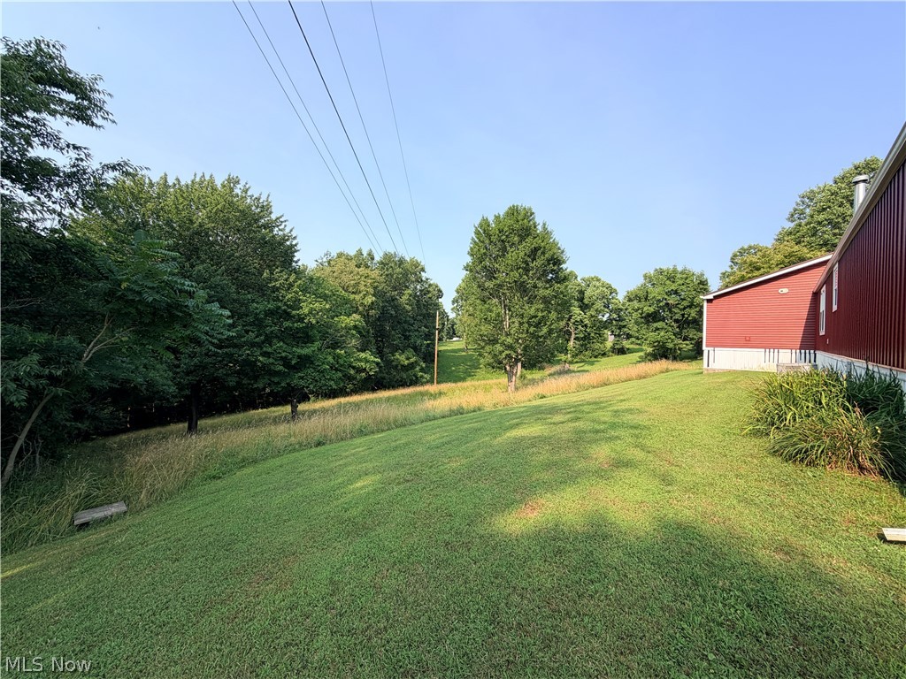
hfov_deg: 102.1
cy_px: 340
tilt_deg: -1.1
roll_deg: -1.1
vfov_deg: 85.7
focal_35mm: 14
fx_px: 366
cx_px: 453
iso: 32
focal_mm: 2.22
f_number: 2.2
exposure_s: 1/770
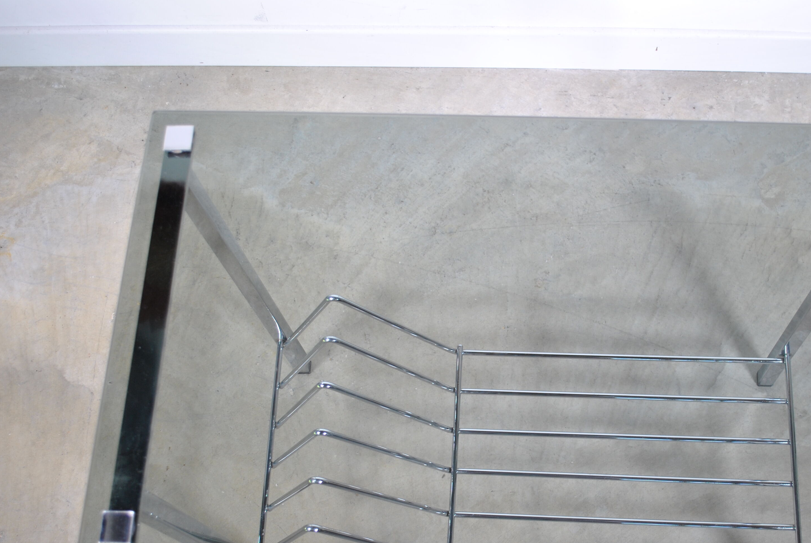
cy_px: 361
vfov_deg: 30.4
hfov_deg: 44.1
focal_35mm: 44
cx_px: 507
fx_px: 992
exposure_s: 1/30
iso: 200
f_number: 4
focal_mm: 22
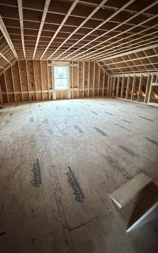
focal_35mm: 17
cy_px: 109
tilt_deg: -14.3
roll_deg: +1.2
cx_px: 64
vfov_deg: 93.8
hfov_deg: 67.4
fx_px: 117
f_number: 2.2
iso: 1250
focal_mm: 2.22
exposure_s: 1/52
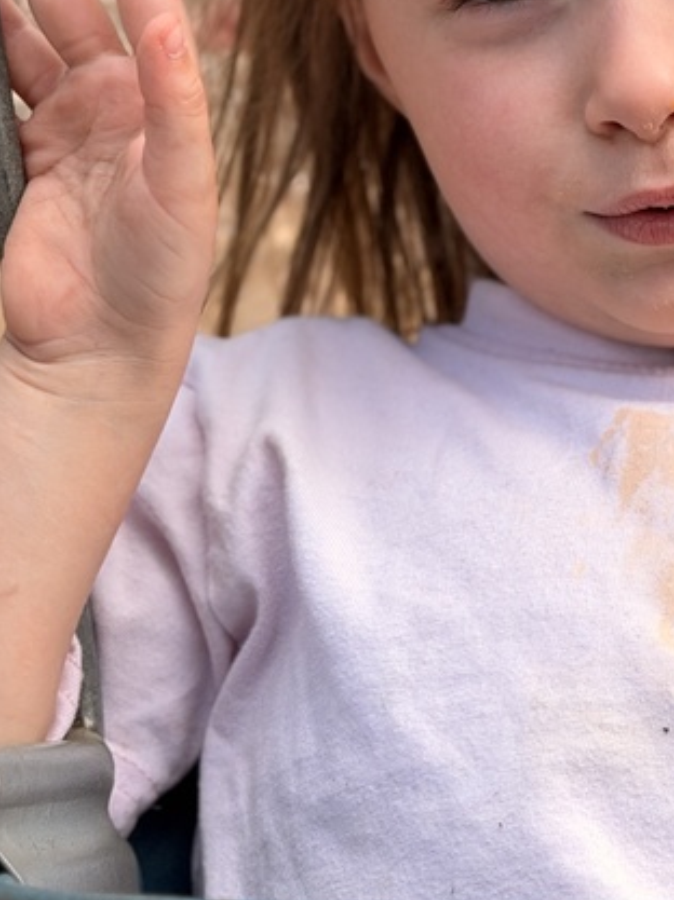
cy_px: 192
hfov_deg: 12.3
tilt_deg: -19.5
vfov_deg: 16.6
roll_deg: +1.6
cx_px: 739
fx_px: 3068
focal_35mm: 118
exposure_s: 1/917
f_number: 1.78
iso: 64
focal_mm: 6.76
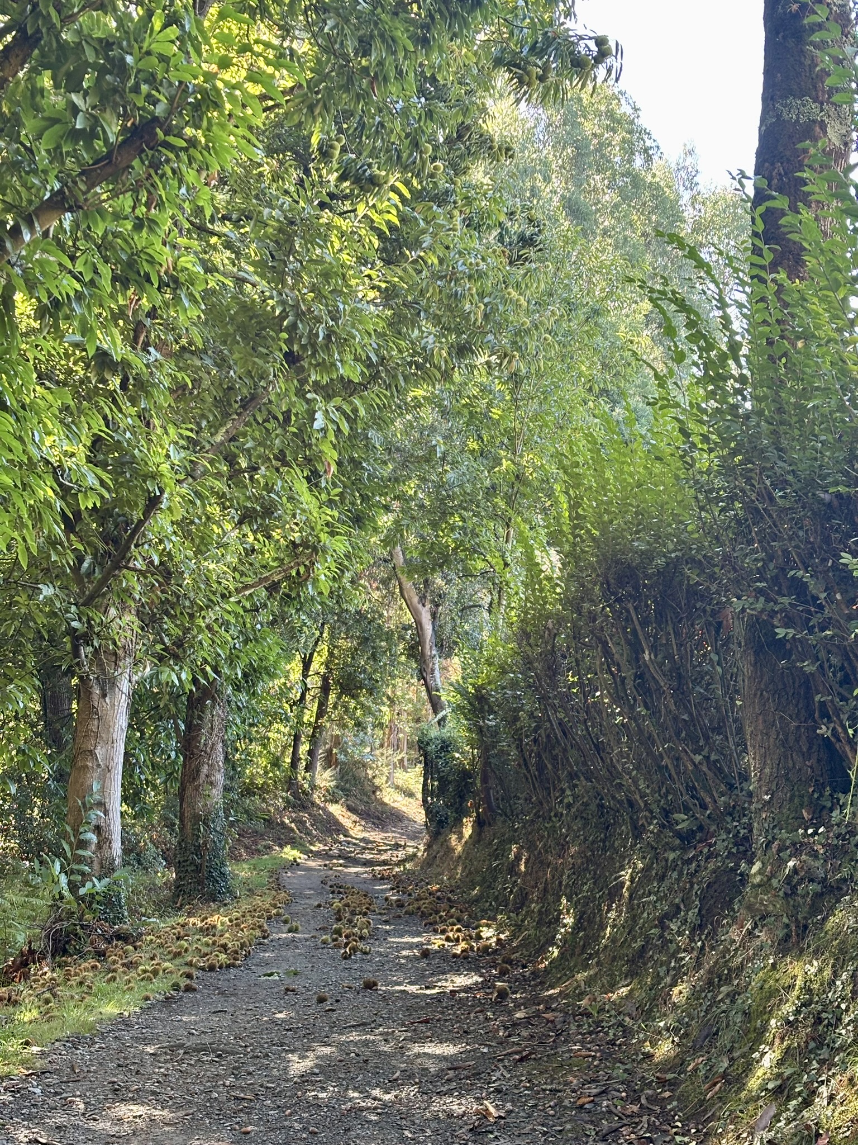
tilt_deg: +9.0
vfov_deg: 36.8
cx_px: 429
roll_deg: -1.2
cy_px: 572
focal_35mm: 52
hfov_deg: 28.0
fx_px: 1719
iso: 50
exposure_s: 1/72
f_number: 1.6
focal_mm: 5.96
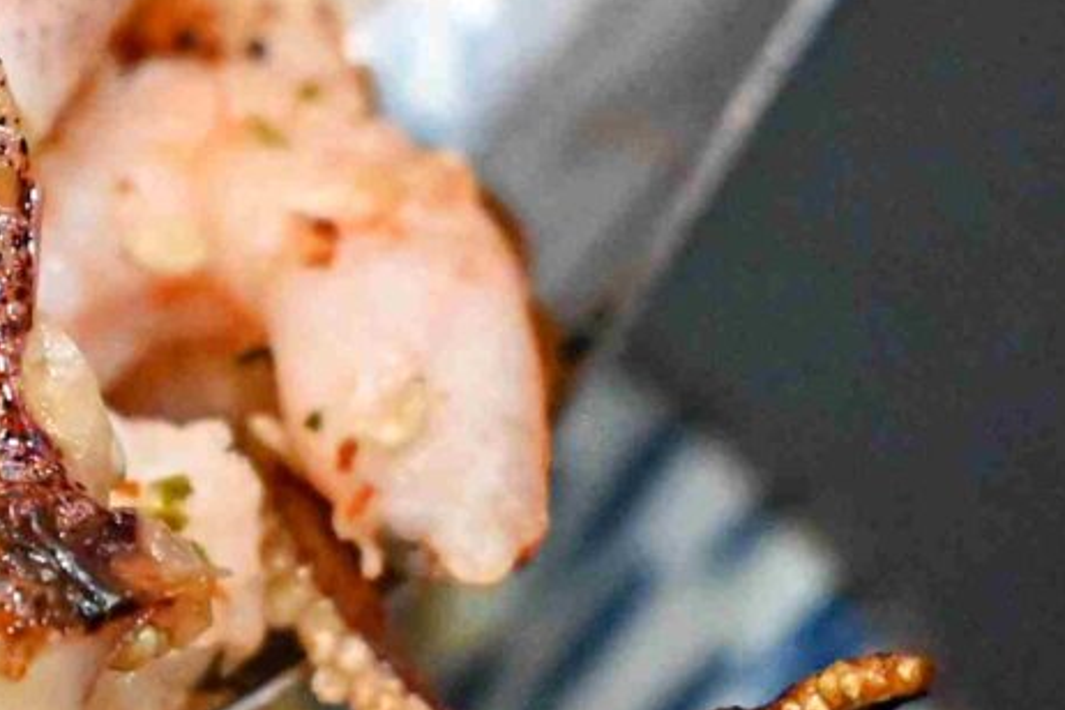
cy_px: 621
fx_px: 12306
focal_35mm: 416
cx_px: -1047
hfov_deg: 4.9
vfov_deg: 3.3
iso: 4000
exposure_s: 1/200
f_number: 3.2
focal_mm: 50
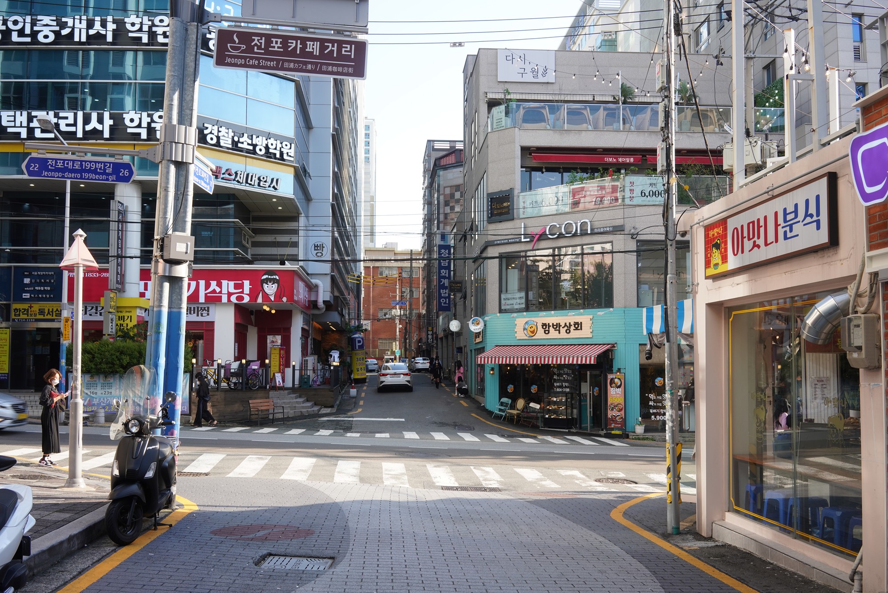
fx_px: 863
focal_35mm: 35
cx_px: 444
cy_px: 296
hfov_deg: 54.4
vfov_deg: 37.9
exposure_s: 1/100
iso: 400
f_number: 11
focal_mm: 35
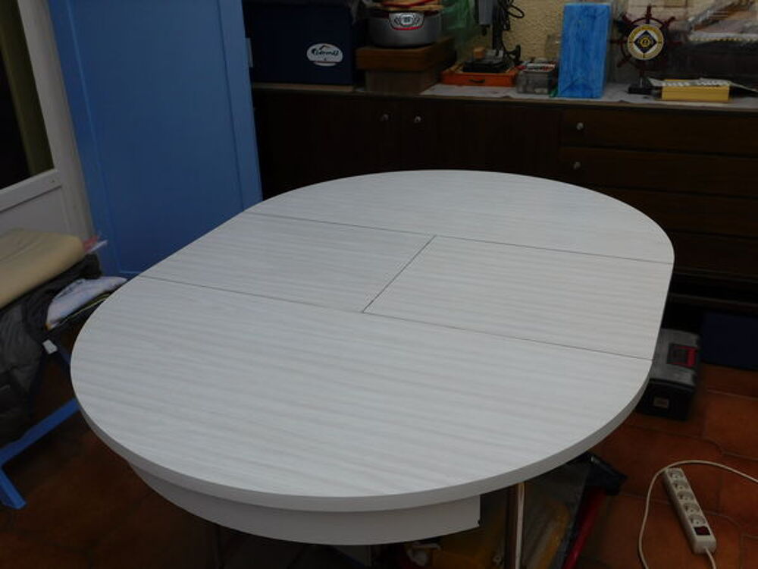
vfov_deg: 39.7
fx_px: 788
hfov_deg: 51.4
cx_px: 379
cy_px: 284
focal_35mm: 36
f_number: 3.5
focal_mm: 6.3
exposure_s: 1/1000
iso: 125
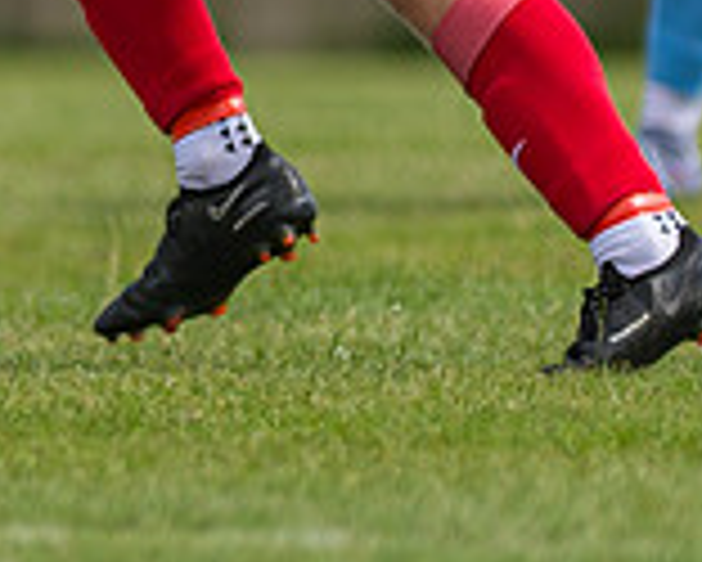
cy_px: -336
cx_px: -372
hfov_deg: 1.0
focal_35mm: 1949
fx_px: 40519
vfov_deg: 0.8
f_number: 2.8
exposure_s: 1/1600
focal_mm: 300
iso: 100
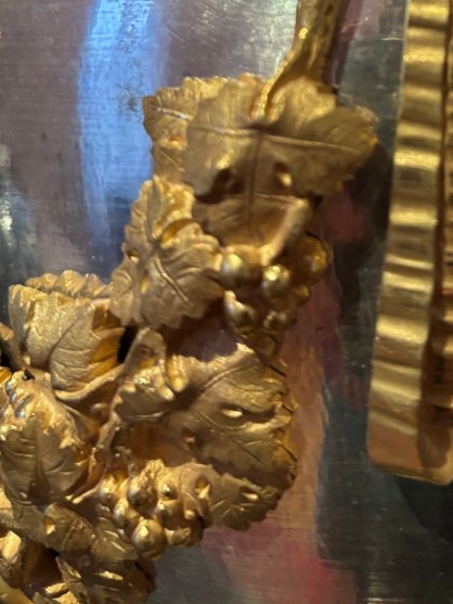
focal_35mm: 56
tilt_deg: +1.9
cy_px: 14
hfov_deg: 25.1
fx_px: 977
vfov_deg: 31.9
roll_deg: +0.0
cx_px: 426
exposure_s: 1/33
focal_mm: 5.96
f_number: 1.6
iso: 400
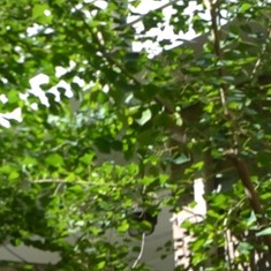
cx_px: 679
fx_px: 1045
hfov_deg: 11.7
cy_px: 399
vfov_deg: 13.9
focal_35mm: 118
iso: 100
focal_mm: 10
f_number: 6.3
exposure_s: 1/160
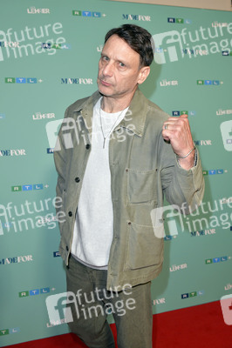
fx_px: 339
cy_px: 174
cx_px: 116
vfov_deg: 54.5
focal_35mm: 35
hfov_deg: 37.8
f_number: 6.3
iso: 1600
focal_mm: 35
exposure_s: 1/250
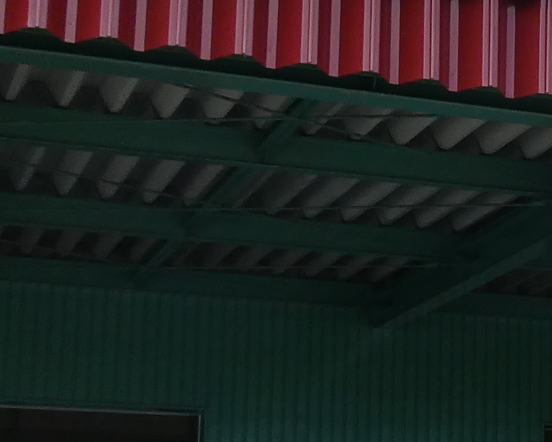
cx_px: 875
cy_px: 296
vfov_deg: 13.4
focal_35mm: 115
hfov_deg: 15.2
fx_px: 1879
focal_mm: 4.3
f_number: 3.3
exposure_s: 1/400
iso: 80
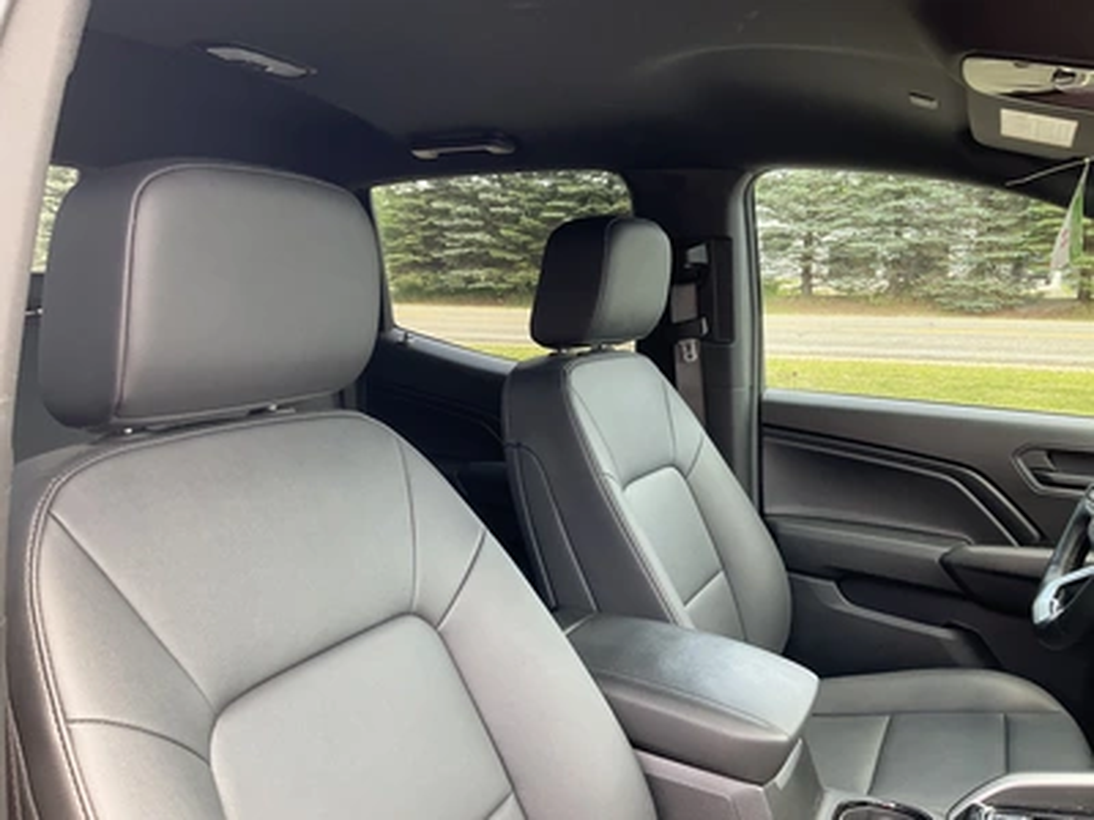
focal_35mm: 29
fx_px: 917
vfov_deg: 48.2
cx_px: 547
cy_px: 410
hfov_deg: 61.7
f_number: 1.8
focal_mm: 3
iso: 40
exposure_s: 1/122
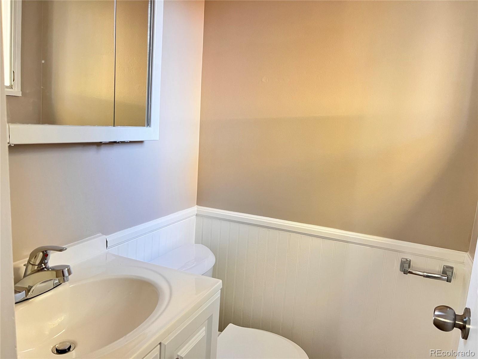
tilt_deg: -9.9
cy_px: 180
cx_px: 239
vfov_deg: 53.1
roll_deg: -3.9
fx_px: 359
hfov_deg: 67.3
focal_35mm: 26
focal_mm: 5.7
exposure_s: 1/60
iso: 500
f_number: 1.5
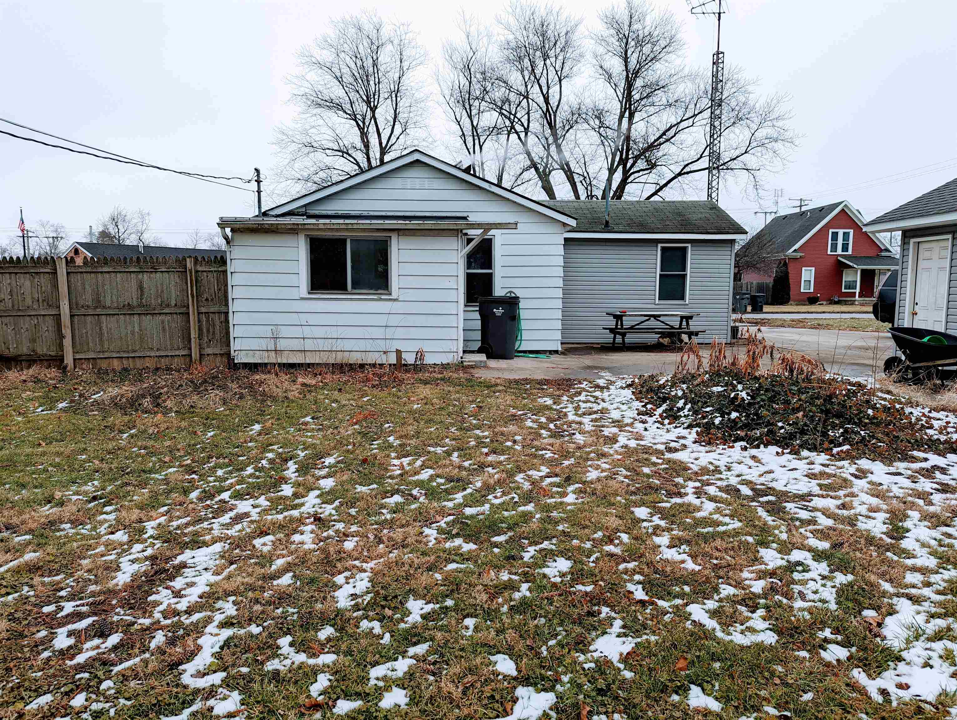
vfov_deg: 56.9
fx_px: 664
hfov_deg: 71.5
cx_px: 478
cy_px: 360
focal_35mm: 24
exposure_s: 1/166
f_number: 1.85
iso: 48
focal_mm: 6.81
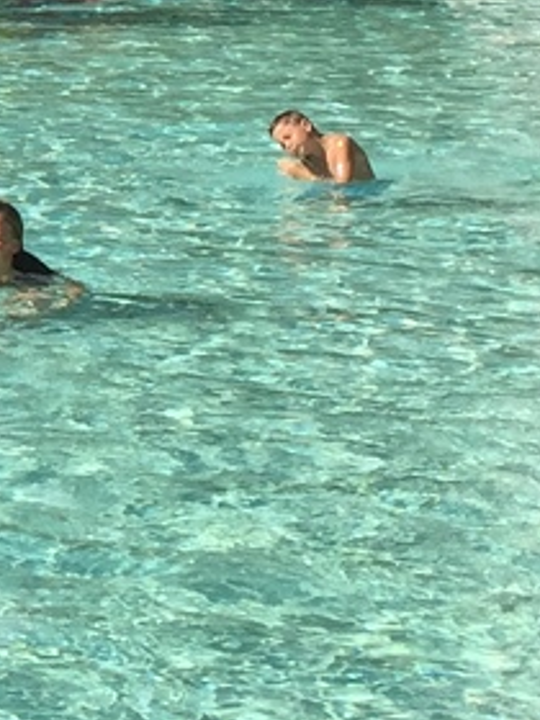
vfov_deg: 11.3
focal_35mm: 166
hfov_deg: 8.5
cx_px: -553
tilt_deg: +4.0
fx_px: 3453
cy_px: -419
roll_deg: -1.1
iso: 32
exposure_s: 1/2639
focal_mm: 4.15
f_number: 2.2
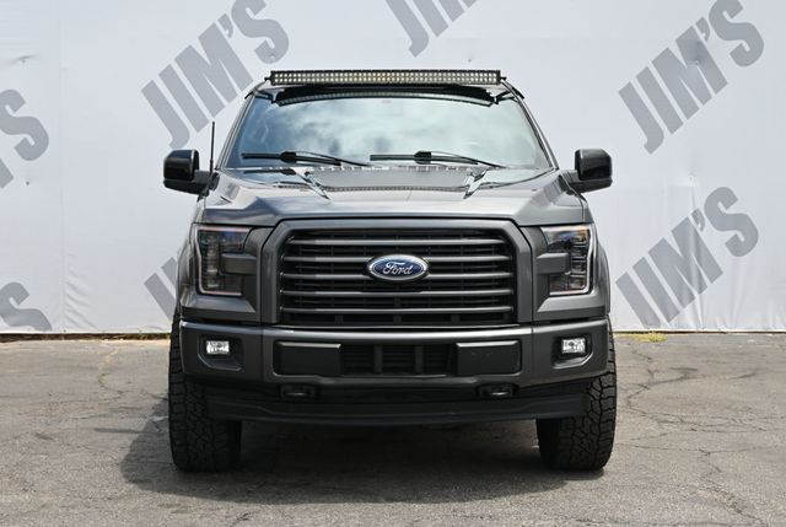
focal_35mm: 63
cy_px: 264
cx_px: 393
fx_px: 1378
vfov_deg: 21.6
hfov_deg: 31.8
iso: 200
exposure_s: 1/250
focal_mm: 42
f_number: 5.6
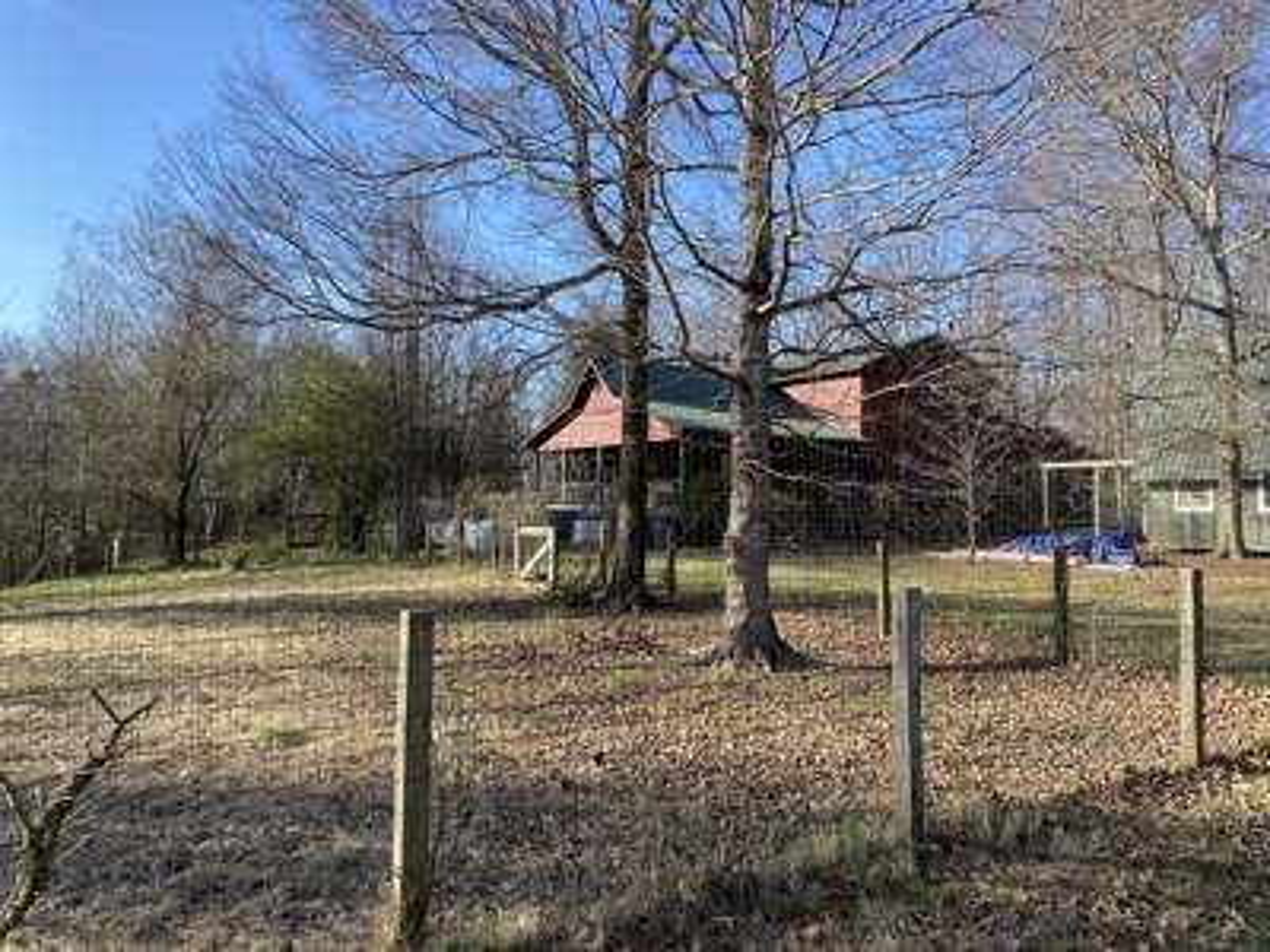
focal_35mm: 26
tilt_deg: +1.9
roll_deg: -1.2
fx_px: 954
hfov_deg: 67.3
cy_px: 476
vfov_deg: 53.1
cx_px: 635
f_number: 1.8
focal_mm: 4.25
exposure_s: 1/934
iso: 32
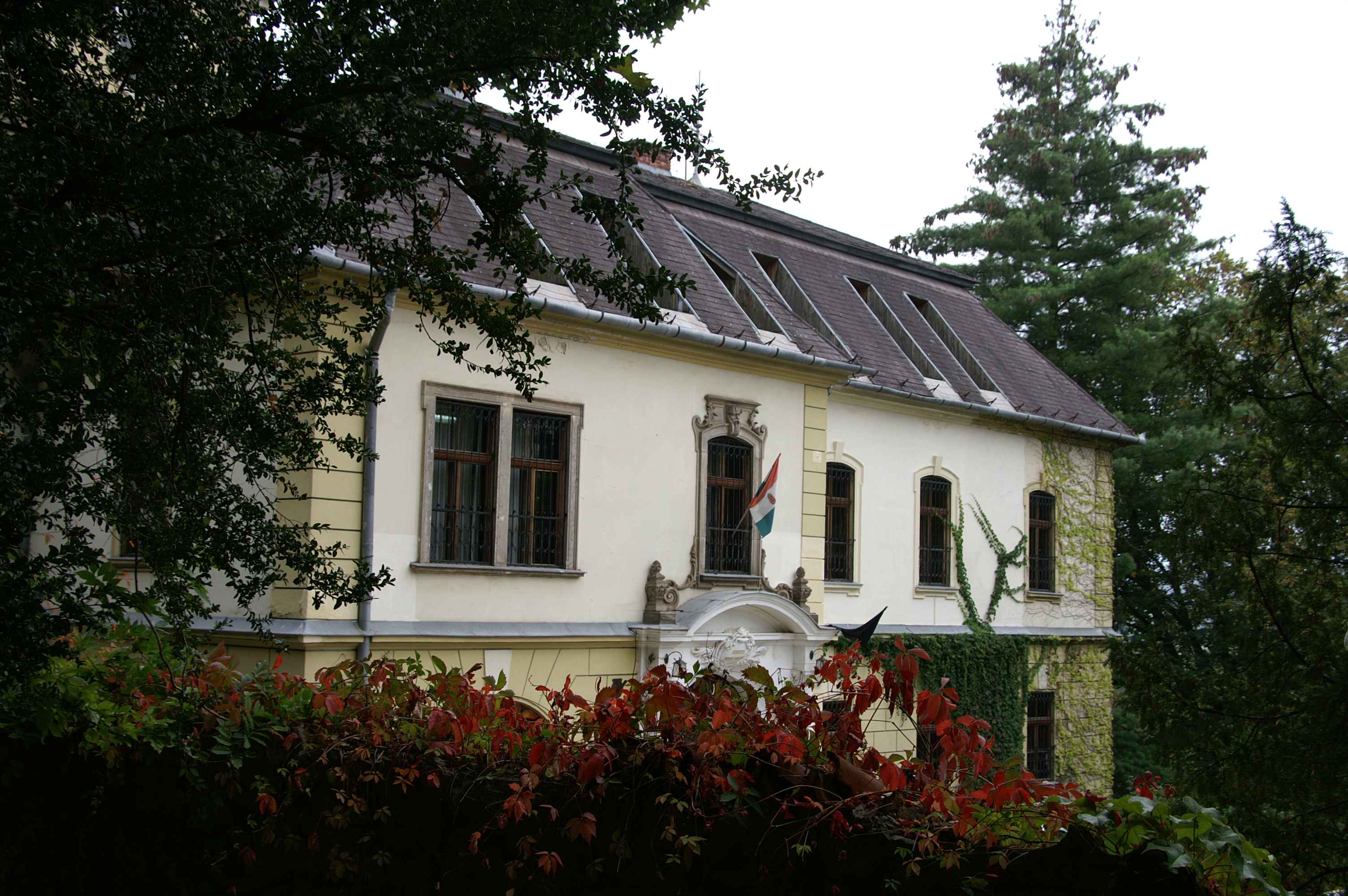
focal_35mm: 42
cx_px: 674
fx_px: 1571
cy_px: 448
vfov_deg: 31.8
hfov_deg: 46.4
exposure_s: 1/80
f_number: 6.3
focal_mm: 28
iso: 100
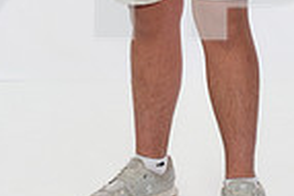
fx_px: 1542
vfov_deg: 7.0
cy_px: -167
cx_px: 169
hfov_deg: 10.9
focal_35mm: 189
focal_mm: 60
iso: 640
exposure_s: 1/250
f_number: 8
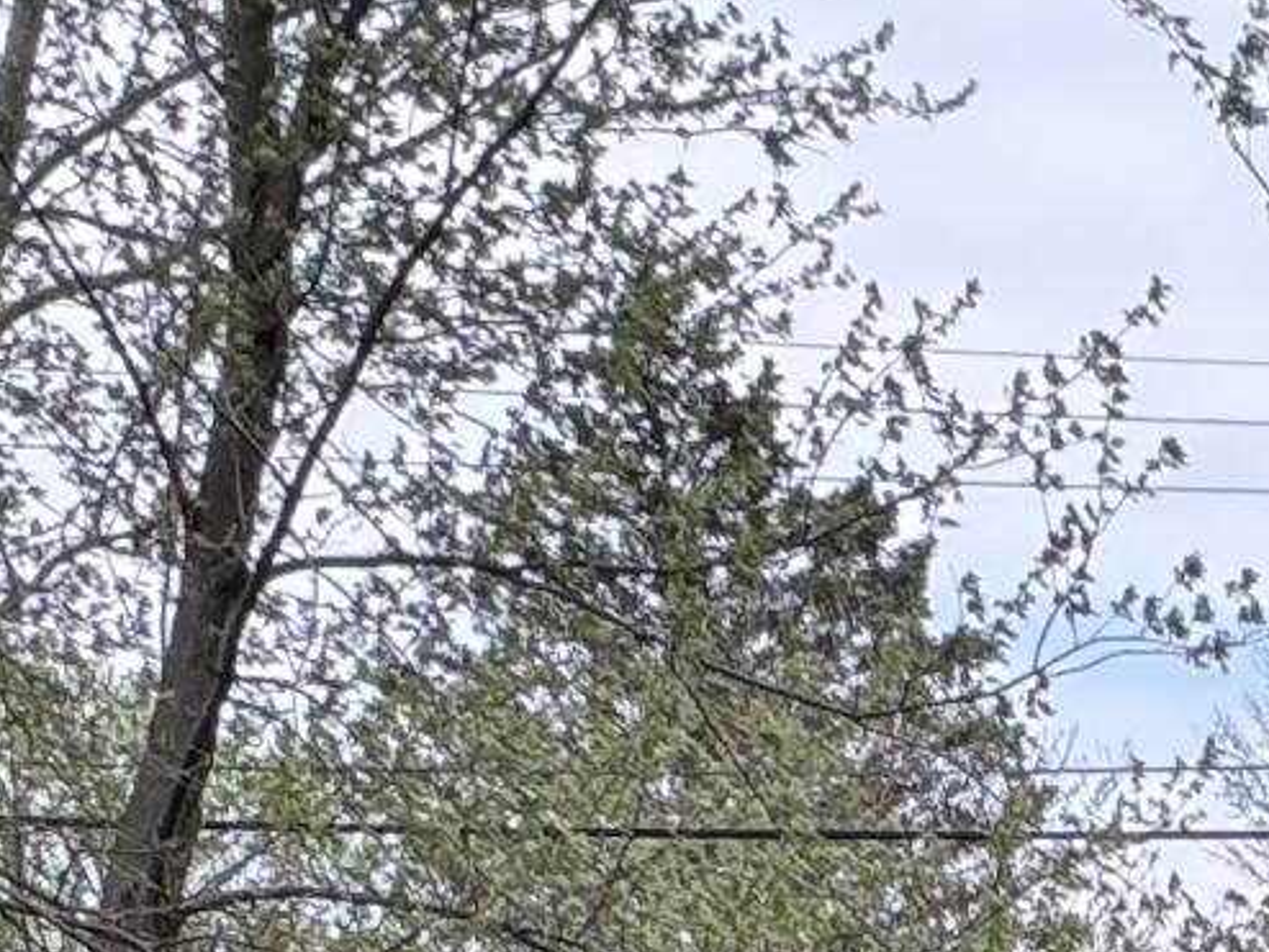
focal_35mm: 85
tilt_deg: -15.7
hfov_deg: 18.4
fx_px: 3118
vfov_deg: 13.1
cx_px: 2245
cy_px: 2291
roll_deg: -0.7
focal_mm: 2.22
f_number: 2.2
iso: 40
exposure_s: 1/224
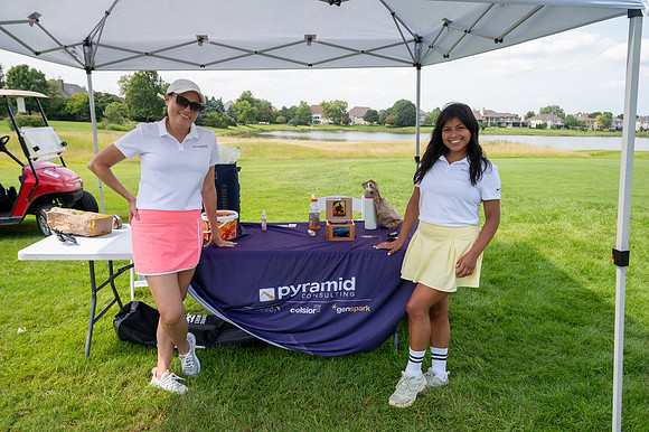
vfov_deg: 47.1
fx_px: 495
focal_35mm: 28
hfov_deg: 66.4
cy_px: 216
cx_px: 324
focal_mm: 27.5
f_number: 6.3
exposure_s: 1/320
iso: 250
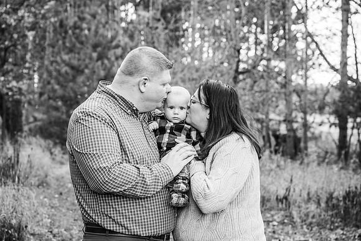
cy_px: 120
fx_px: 702
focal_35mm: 70
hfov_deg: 28.8
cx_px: 180
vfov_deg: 19.5
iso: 640
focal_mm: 70
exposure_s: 1/200
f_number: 5
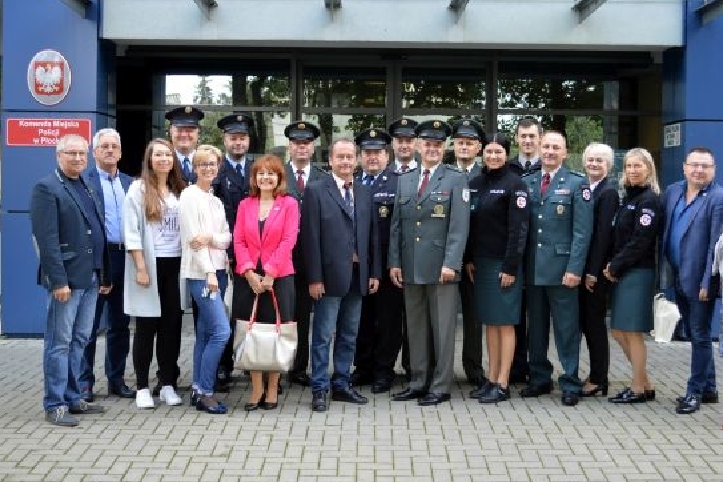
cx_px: 399
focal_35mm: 53
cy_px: 206
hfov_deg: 37.5
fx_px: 1064
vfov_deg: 25.5
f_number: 4.5
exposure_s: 1/60
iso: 400
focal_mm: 30
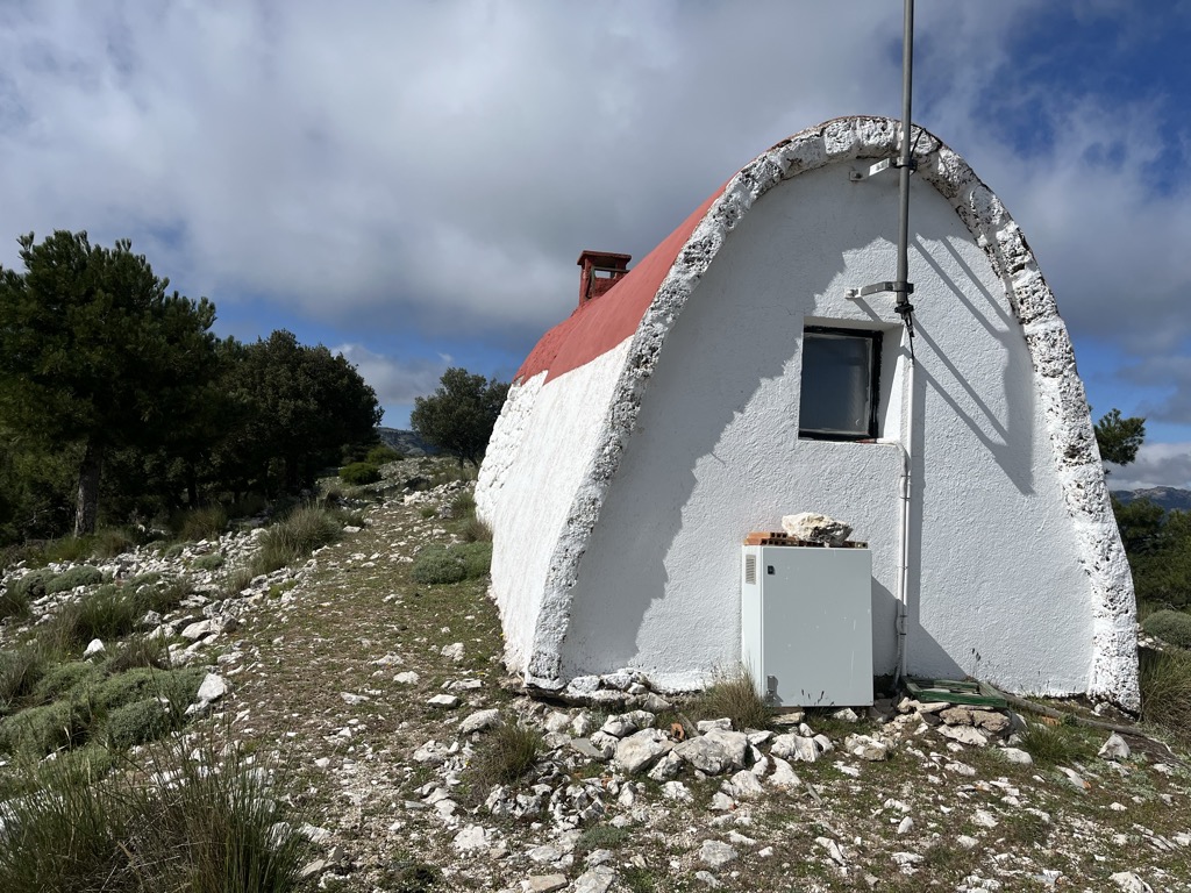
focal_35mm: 26
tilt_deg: +1.1
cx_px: 596
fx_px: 895
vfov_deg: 53.1
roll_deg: -2.5
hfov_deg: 67.3
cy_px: 446
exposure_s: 1/9091
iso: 50
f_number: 1.6
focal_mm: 5.1
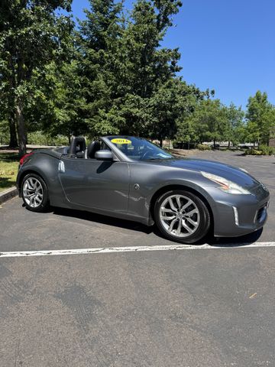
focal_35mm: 24
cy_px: 184
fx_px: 254
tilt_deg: -8.9
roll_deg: +0.2
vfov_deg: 71.6
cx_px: 138
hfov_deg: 56.8
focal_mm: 6.76
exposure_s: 1/2252
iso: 80
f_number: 1.78
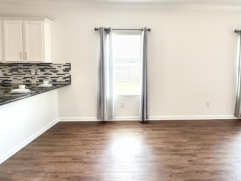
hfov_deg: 66.4
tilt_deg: -2.7
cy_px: 72
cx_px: 149
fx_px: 181
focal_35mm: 26
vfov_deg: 52.7
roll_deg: +0.3
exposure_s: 1/120
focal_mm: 2.22
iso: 100
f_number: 2.2
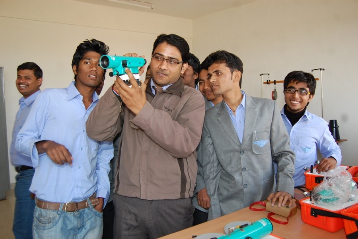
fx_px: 298
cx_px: 179
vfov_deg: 43.6
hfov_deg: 61.9
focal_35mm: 30
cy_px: 120
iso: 400
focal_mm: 20
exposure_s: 1/60
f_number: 4
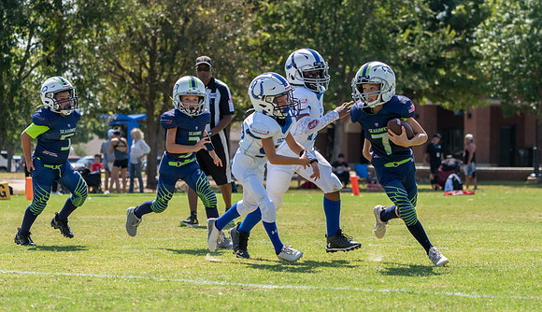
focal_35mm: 149
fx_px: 2149
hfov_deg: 14.4
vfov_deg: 8.3
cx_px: 330
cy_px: 177
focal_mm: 112
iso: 320
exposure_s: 1/1250
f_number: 4.5
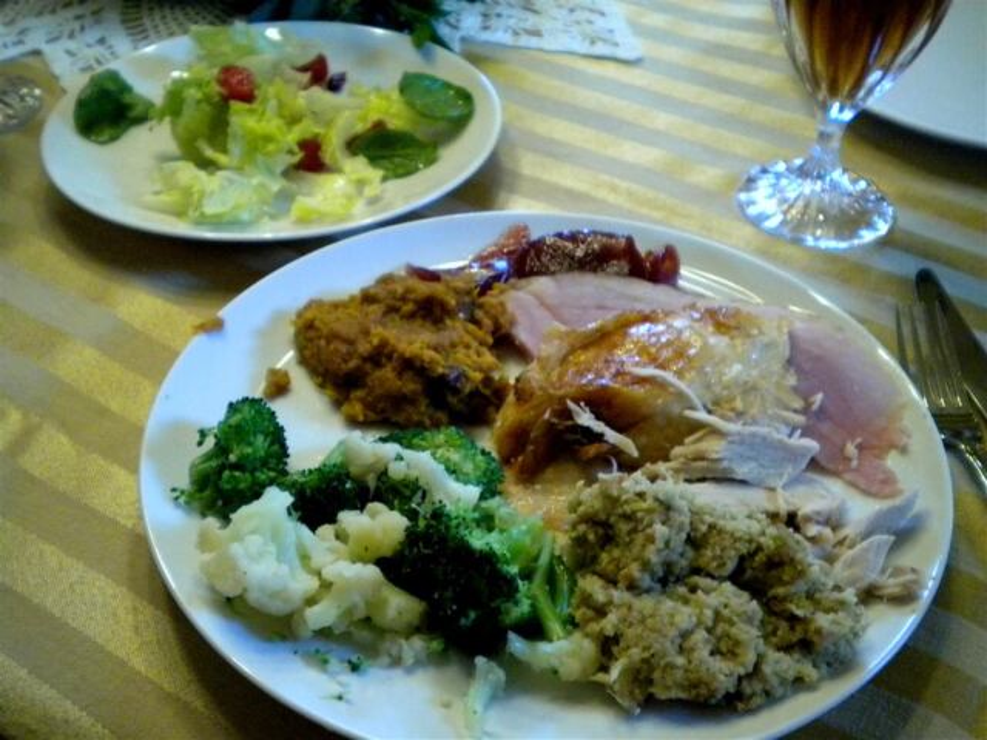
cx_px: 494
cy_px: 370
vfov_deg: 35.1
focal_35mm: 41
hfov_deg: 45.8
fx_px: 1169
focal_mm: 7.4
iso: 800
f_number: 3.5
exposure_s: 1/20.4
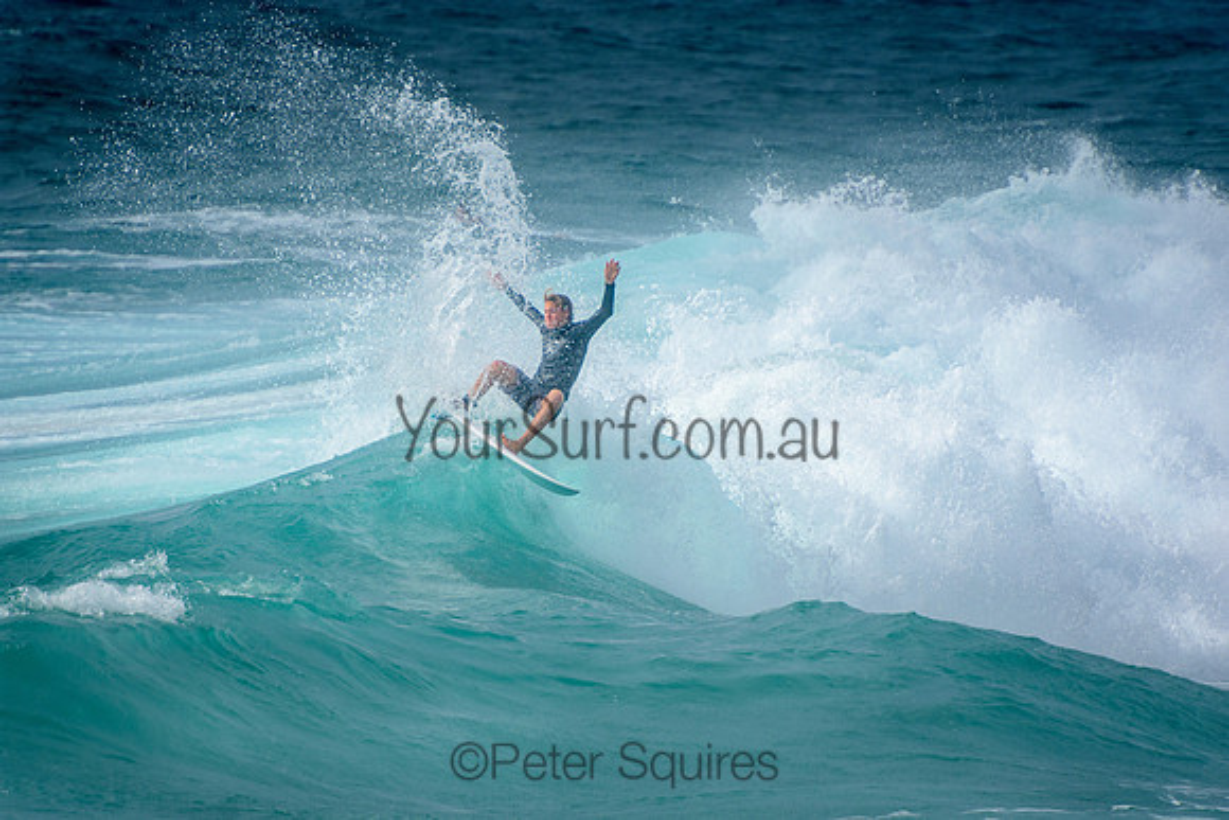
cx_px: 614
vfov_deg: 2.3
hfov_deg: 3.4
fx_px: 20487
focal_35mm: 600
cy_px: 410
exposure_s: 1/2000
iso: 250
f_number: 5.6
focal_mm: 400
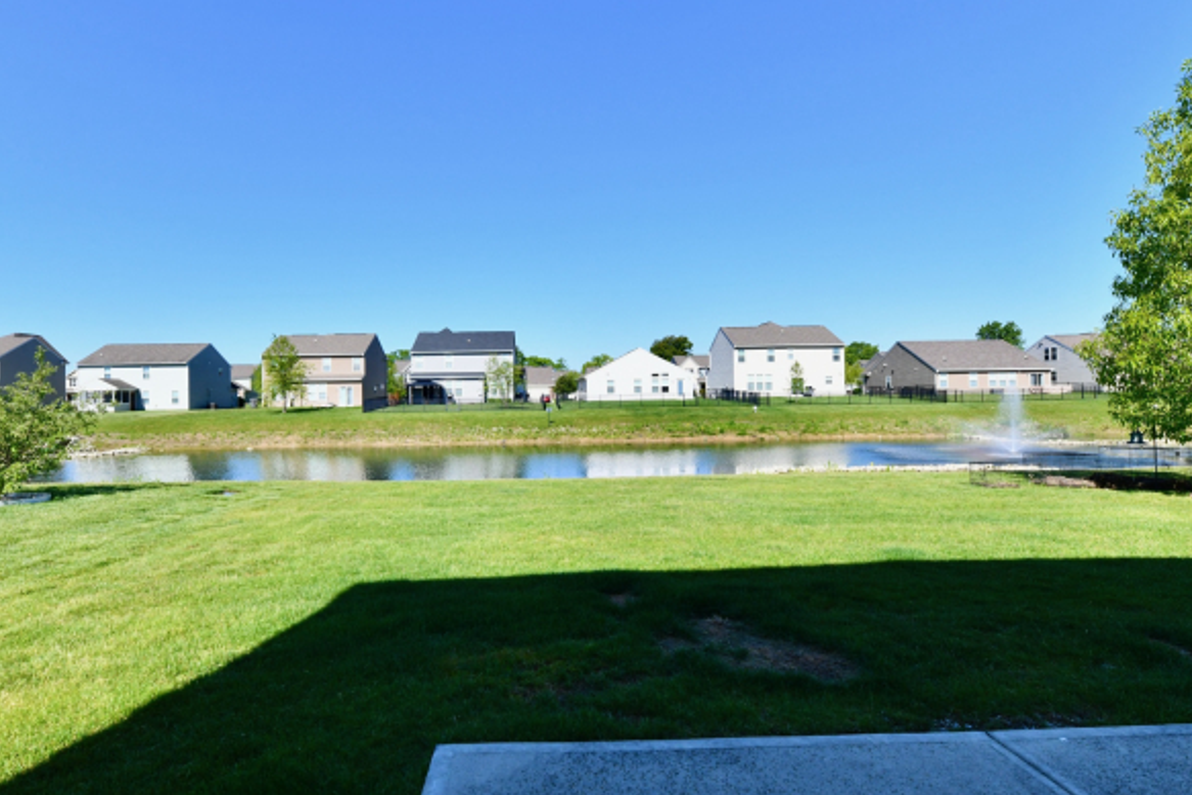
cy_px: 411
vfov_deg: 67.4
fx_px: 596
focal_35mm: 18
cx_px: 536
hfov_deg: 89.7
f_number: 11
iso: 640
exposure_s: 1/500
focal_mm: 14
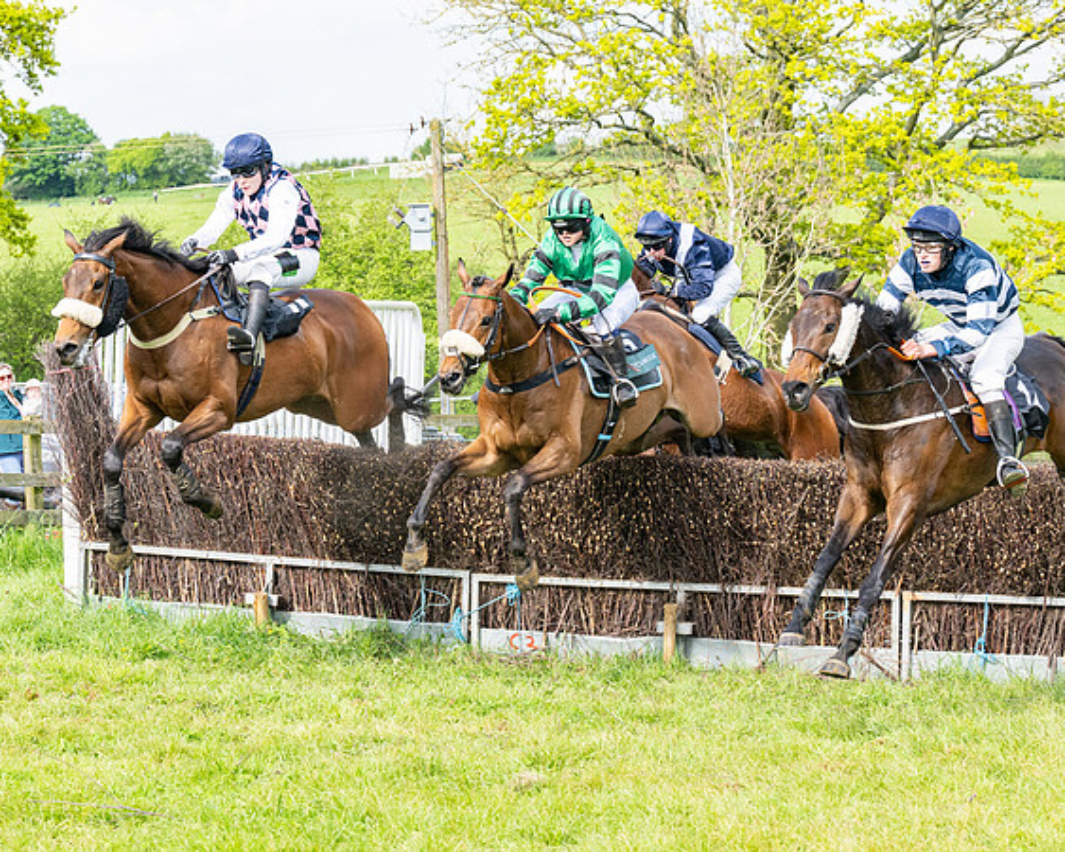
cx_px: 372
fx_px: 4040
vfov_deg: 12.0
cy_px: 462
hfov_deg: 15.0
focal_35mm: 128
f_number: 5.6
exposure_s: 1/1000
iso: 400
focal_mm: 70
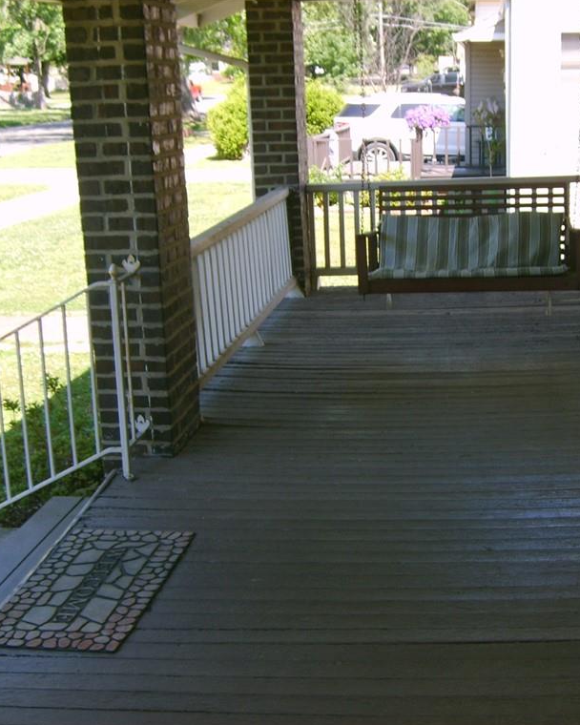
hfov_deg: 32.5
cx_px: 387
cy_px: 362
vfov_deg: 40.3
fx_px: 987
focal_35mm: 46
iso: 50
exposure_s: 1/180
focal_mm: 5.8
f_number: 2.8
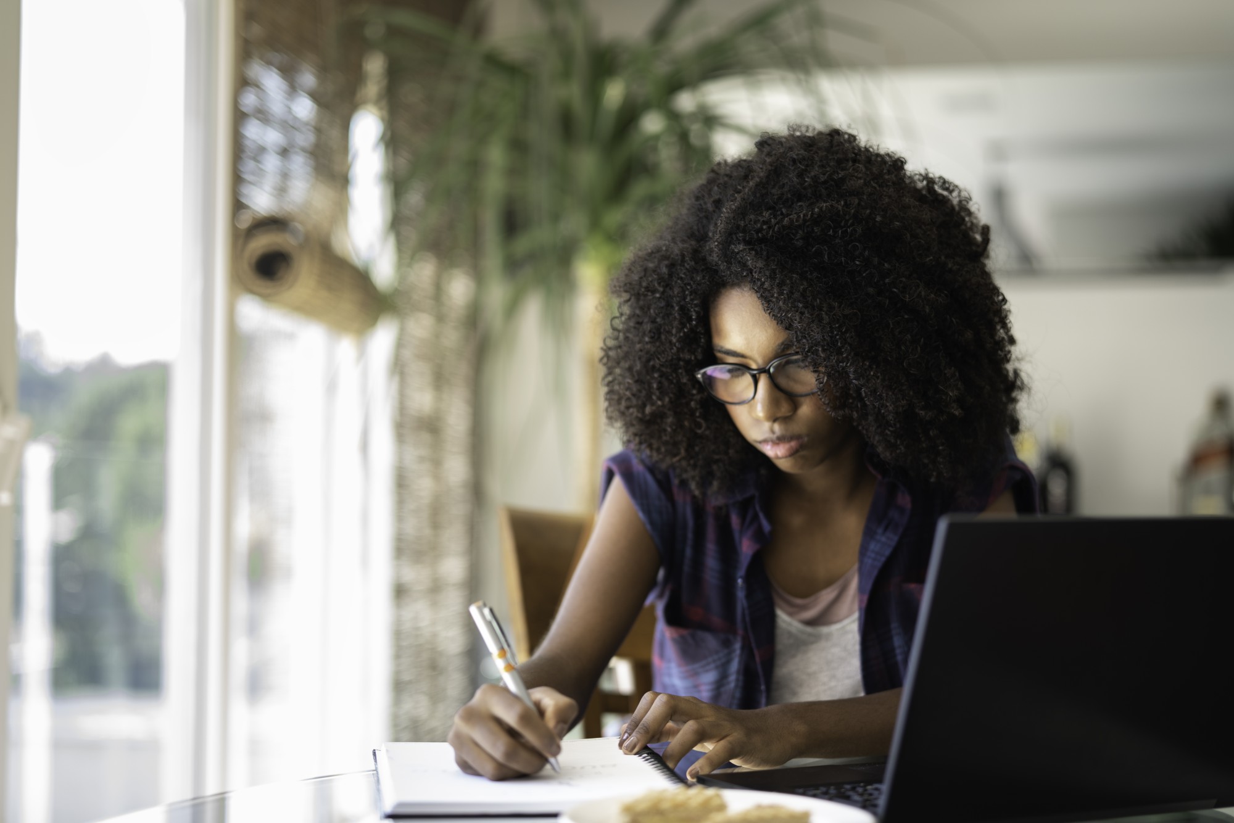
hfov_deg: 39.6
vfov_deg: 27.0
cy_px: 412
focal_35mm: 50
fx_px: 1714
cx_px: 617
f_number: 1.4
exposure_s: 1/200
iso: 80
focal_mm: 50
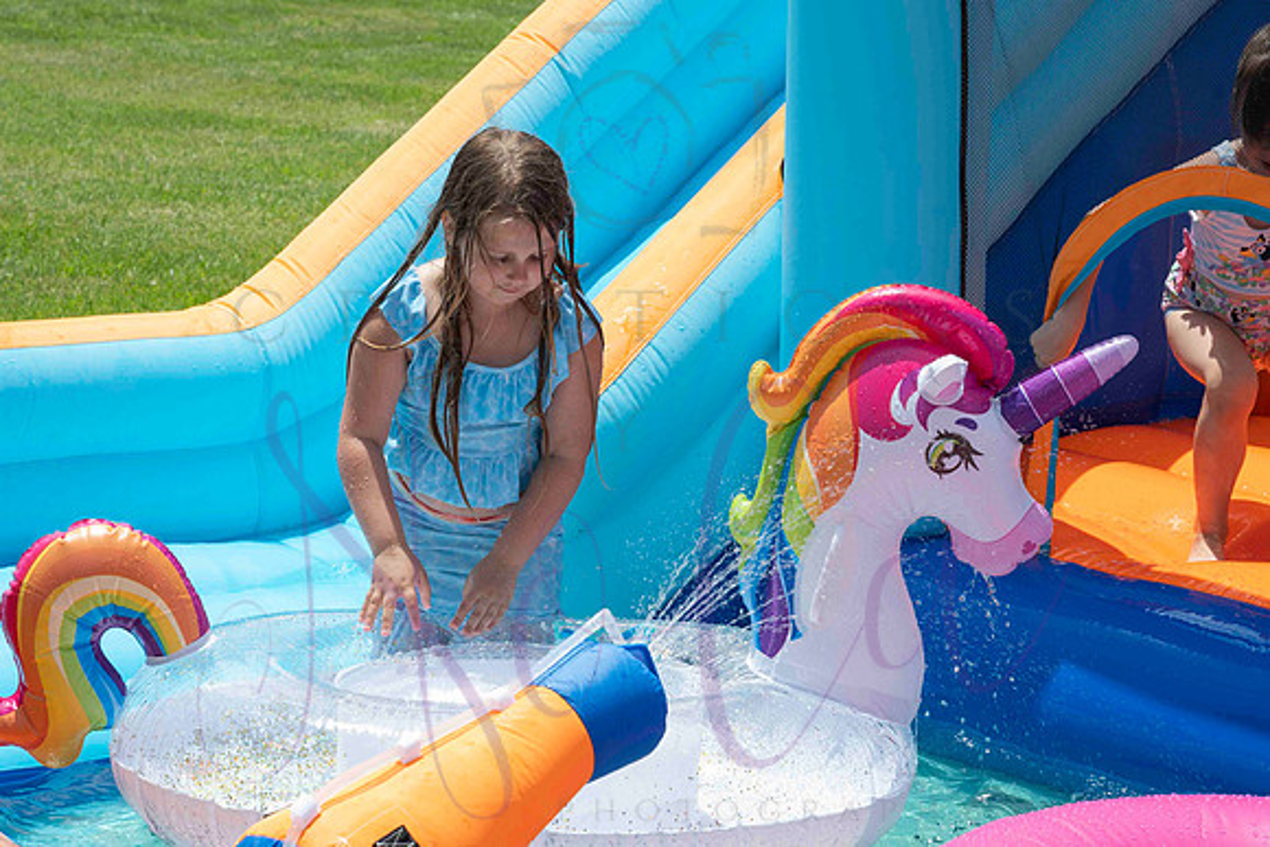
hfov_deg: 20.4
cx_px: 602
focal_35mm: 100
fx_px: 3534
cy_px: 446
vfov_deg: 13.7
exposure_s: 1/400
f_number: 13
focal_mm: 95
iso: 400
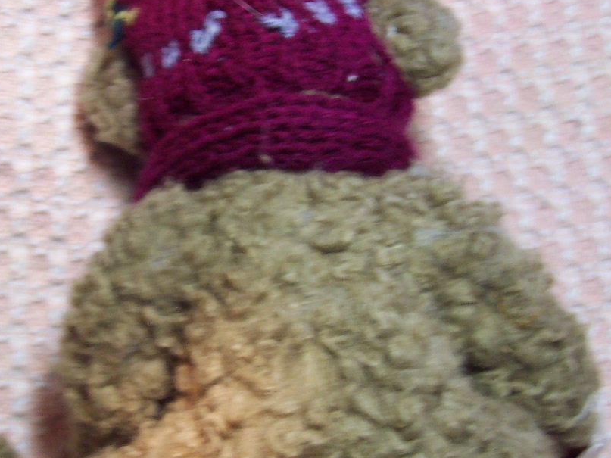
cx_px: 225
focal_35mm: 55
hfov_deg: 34.7
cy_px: 248
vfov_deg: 26.5
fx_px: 971
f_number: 2.8
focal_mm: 5.6
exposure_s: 1/30
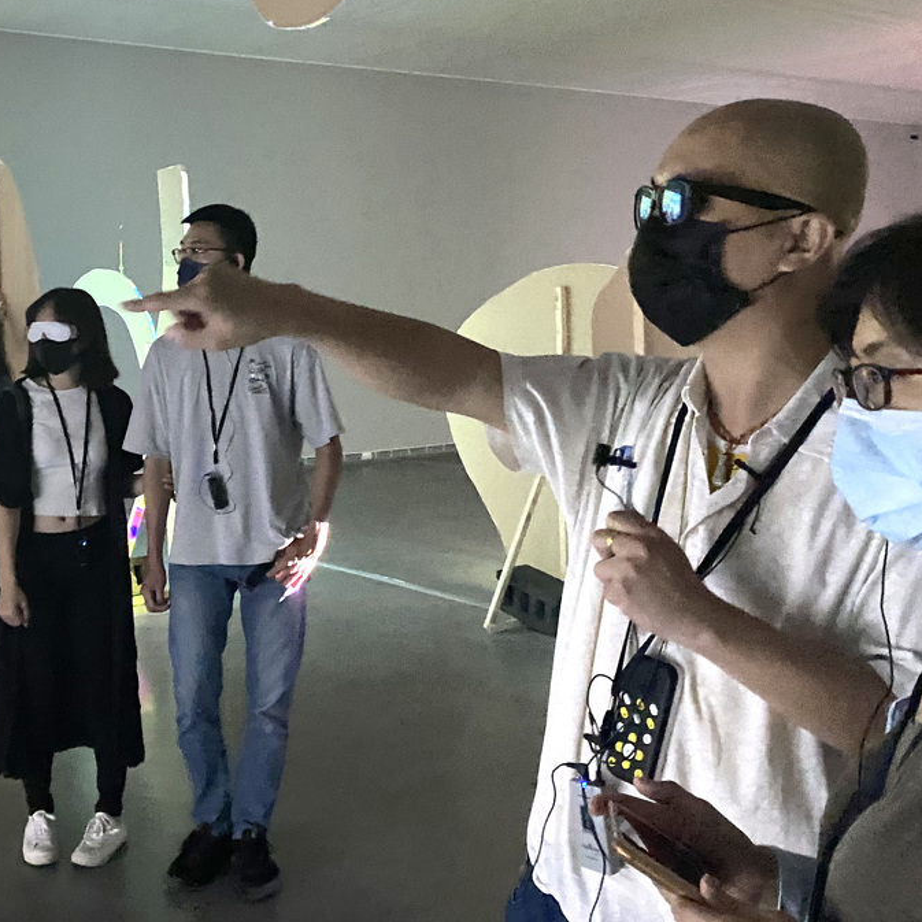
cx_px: 212
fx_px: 1236
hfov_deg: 39.6
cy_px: 377
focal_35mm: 41
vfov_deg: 40.8
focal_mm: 4.25
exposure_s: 1/24
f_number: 1.8
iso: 800
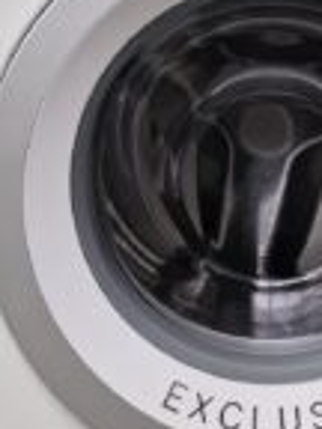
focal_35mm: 85
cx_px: 259
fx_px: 1054
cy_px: 133
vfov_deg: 22.9
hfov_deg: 17.2
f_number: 1.8
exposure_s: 1/100
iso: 200
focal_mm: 6.4
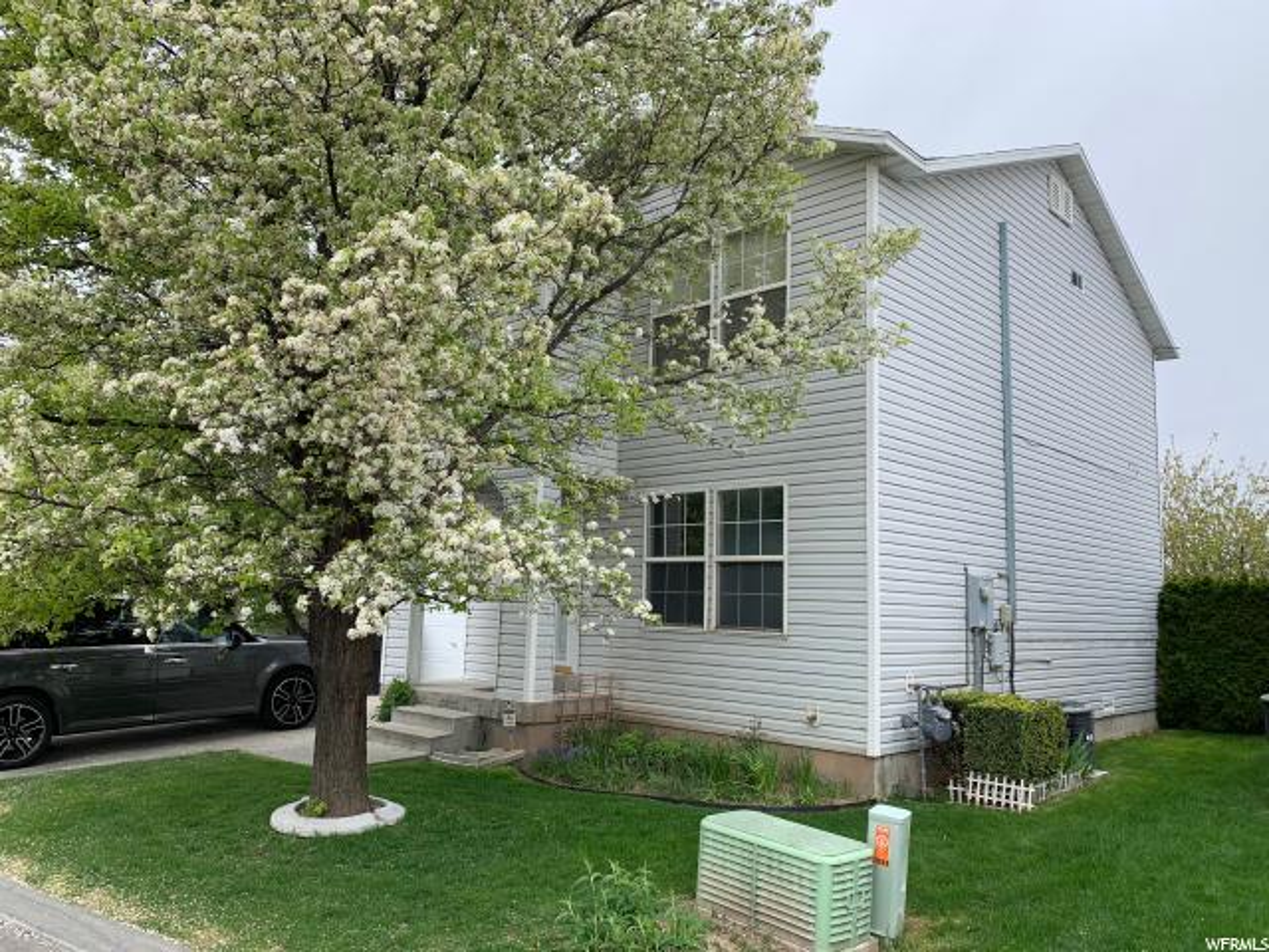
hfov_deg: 67.3
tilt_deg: +7.0
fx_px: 953
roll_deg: -0.3
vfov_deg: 53.1
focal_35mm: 26
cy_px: 476
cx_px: 634
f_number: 1.8
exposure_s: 1/879
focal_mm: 4.25
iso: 25
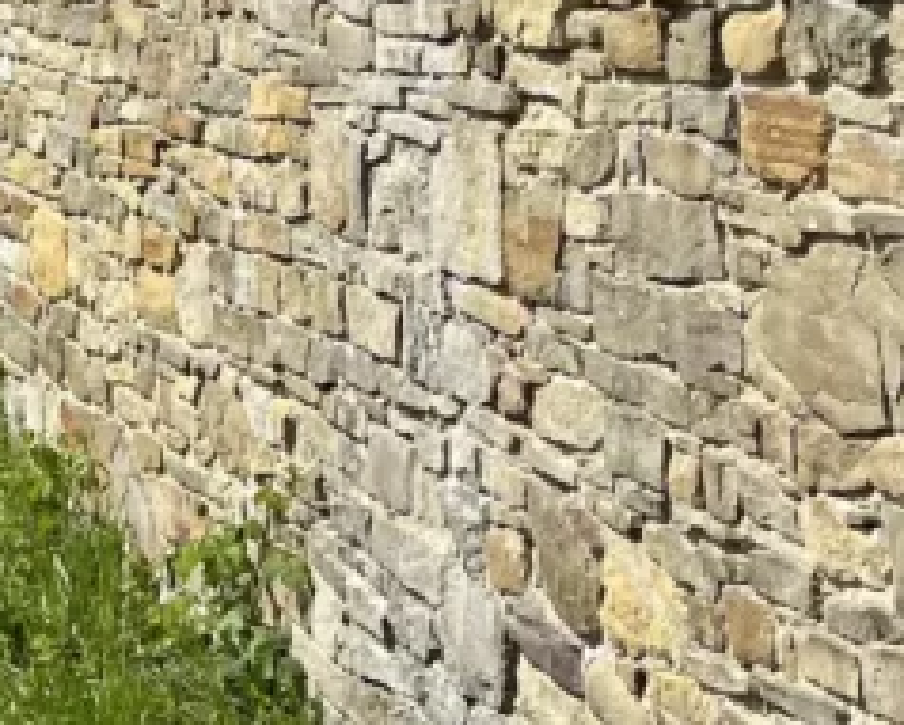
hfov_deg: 16.7
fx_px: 2920
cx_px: -220
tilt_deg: +10.6
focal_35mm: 109
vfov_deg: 12.6
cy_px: -672
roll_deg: +1.0
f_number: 1.6
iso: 50
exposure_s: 1/5848
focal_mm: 5.1
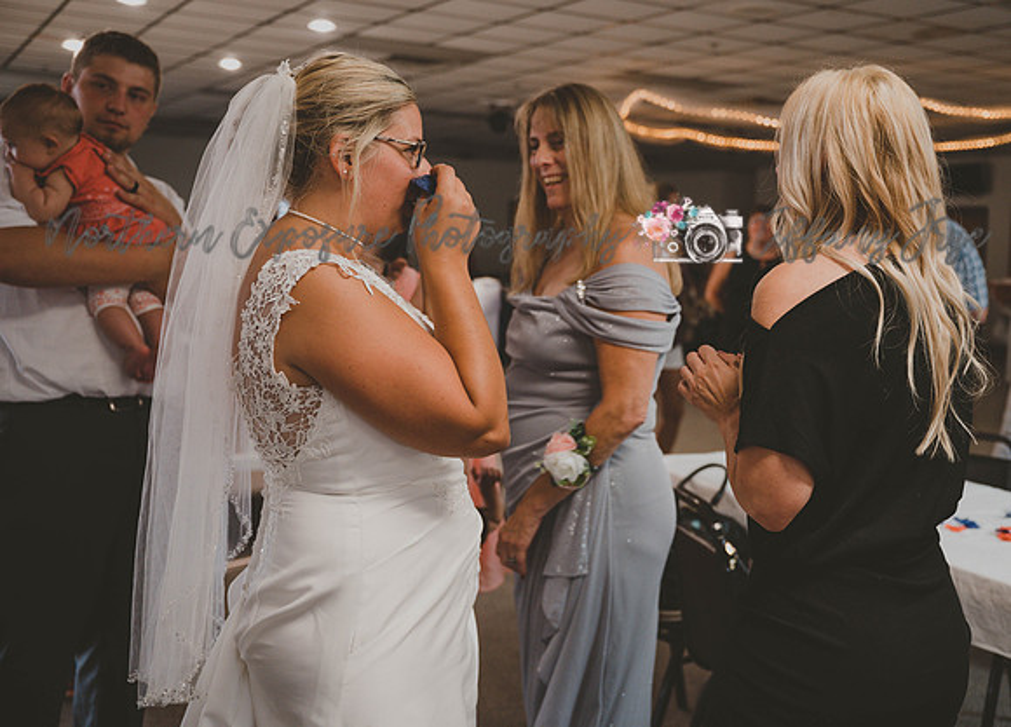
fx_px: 1172
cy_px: 325
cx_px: 603
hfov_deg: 46.4
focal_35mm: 41
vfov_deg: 34.4
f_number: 2.8
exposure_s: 1/125
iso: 1400
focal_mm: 35
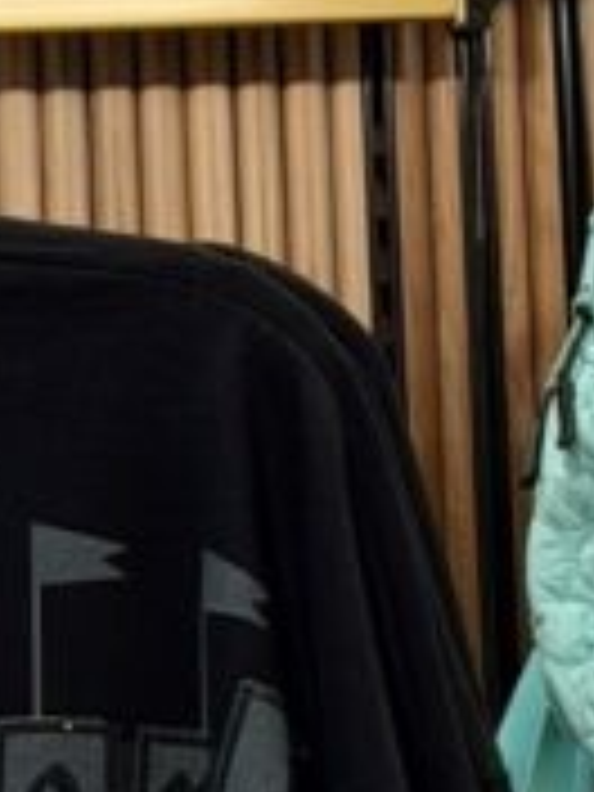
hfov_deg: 5.3
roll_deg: +2.3
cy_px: -50
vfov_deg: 7.1
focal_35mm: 279
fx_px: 6383
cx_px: 396
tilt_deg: +10.1
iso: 64
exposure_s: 1/120
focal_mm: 6.76
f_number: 1.78
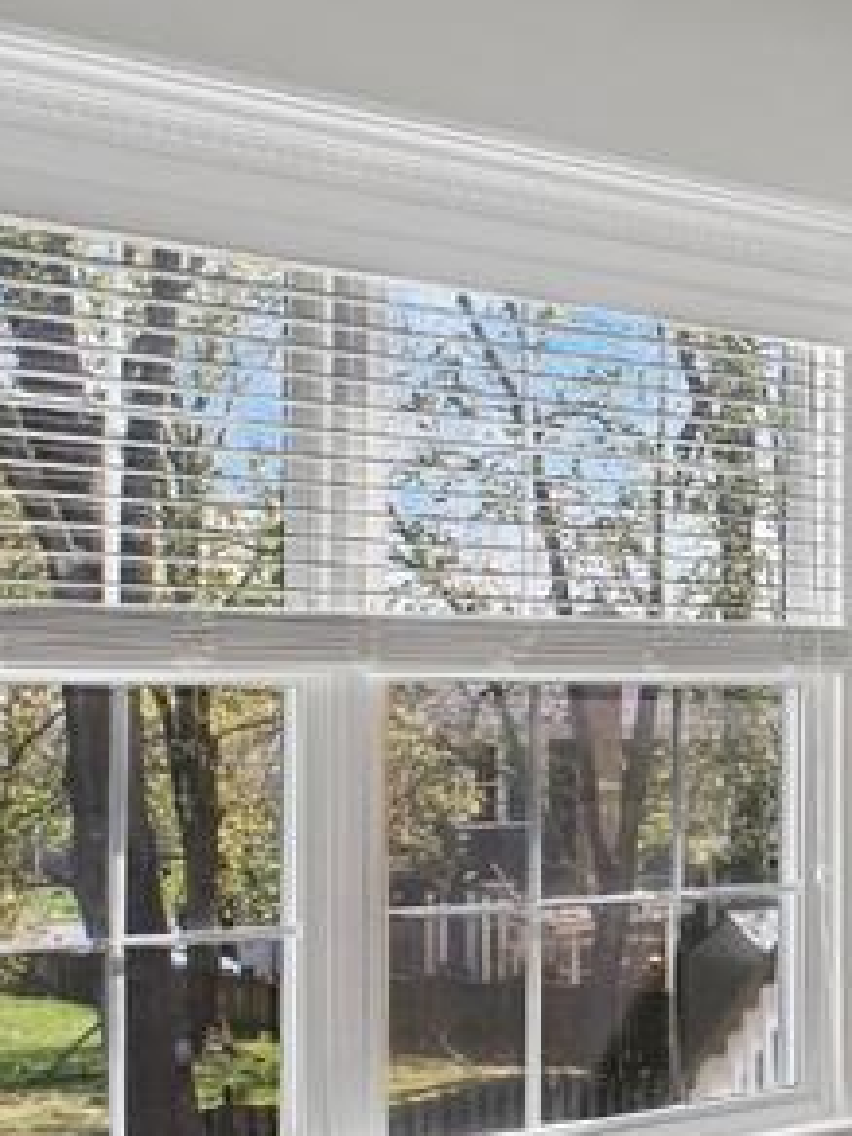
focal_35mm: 56
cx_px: 1541
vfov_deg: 34.3
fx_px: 1828
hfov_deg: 19.5
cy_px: 729
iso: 500
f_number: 8
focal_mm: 11
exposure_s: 1/50
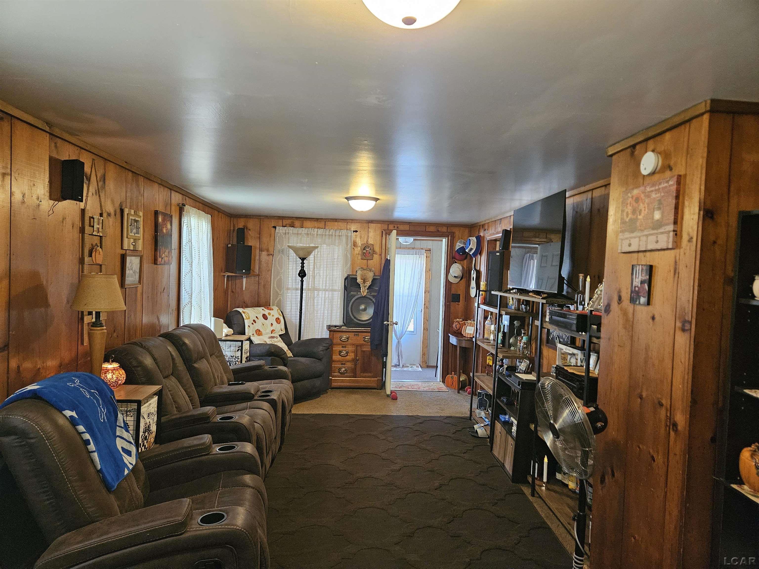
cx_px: 380
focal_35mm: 23
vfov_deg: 58.9
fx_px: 504
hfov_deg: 73.9
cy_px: 284
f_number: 1.8
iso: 800
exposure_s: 1/120
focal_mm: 5.4
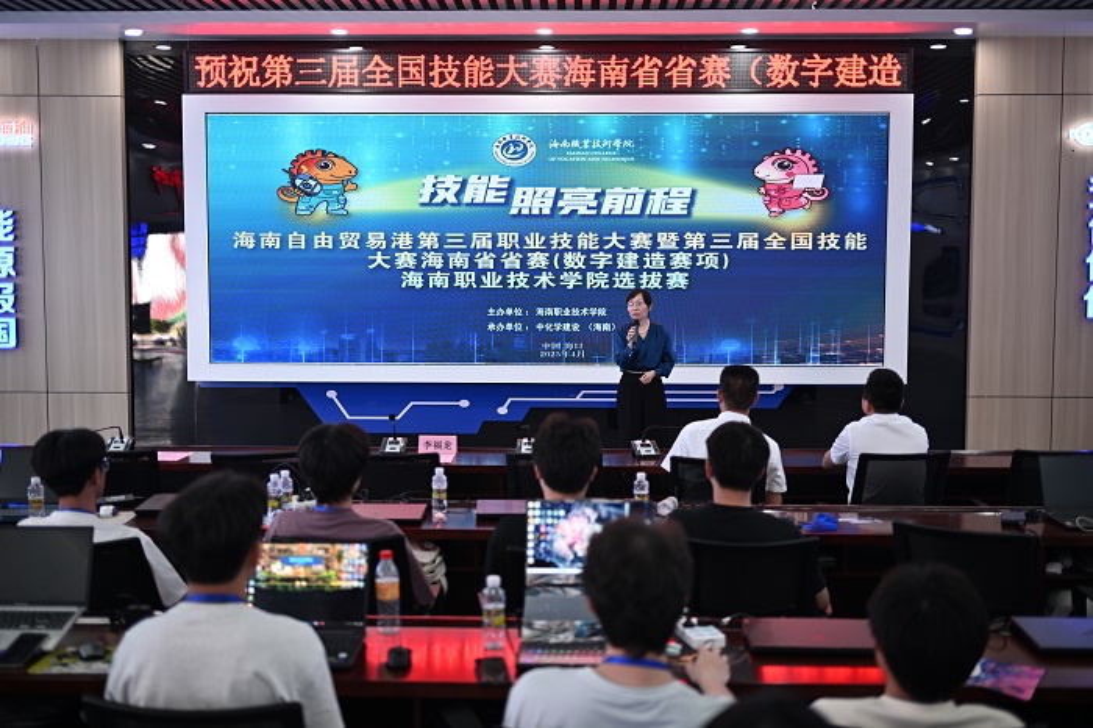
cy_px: 364
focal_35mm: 40
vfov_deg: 33.4
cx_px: 546
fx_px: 1214
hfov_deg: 48.5
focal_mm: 40
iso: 320
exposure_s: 1/160
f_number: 2
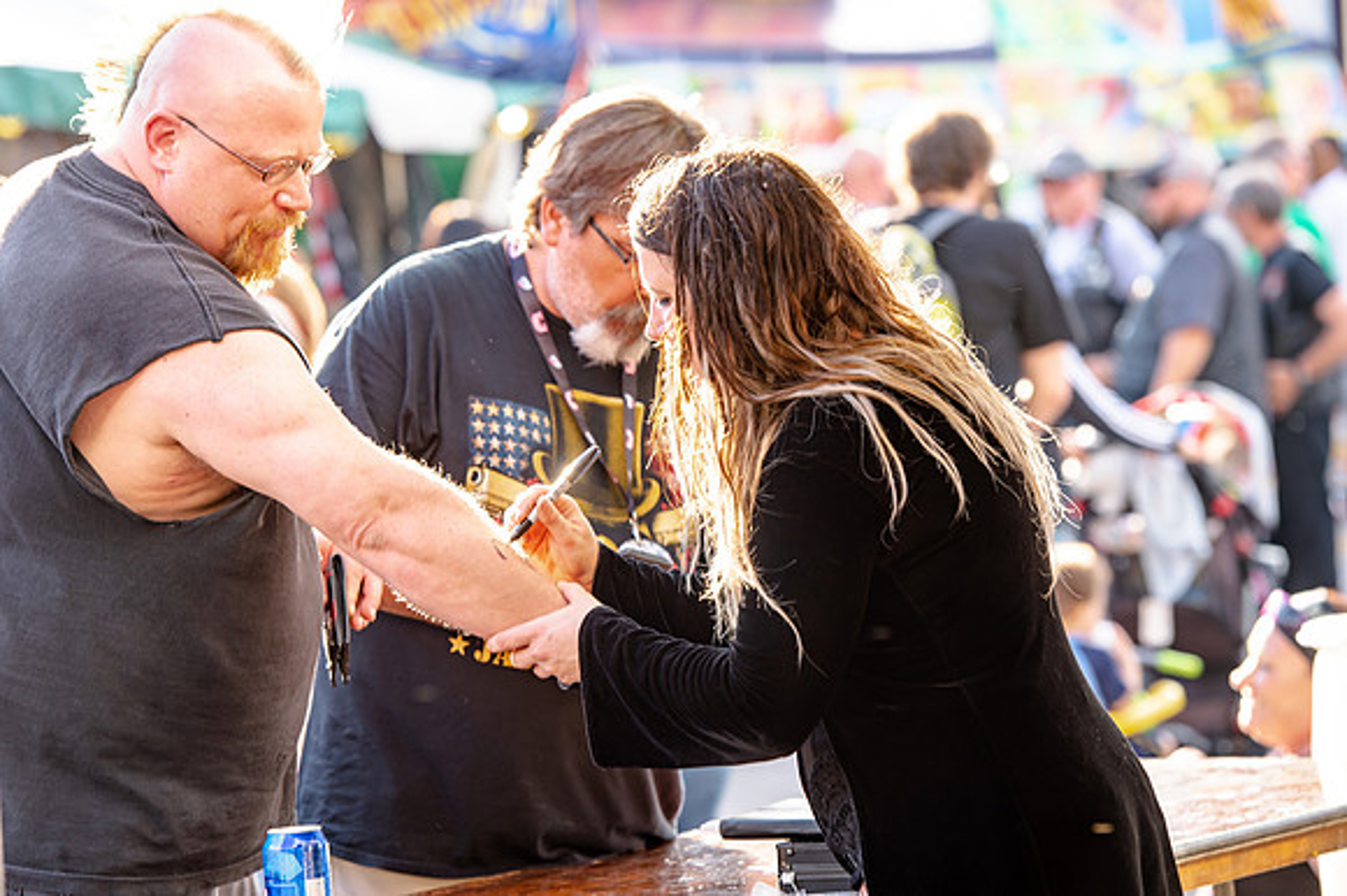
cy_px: 448
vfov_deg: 10.1
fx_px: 5048
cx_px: 674
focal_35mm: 135
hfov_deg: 15.2
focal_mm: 135
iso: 125
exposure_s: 1/60
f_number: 5
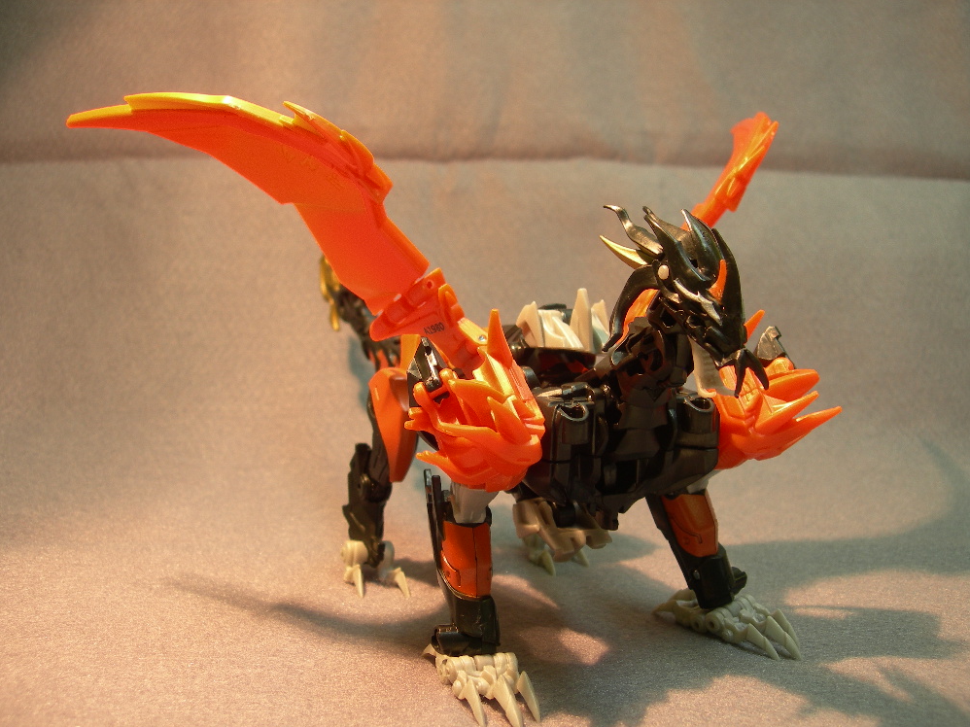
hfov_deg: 47.9
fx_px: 1093
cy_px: 372
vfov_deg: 36.8
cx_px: 480
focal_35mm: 39
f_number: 2.8
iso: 50
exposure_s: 1/12.7
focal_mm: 7.8
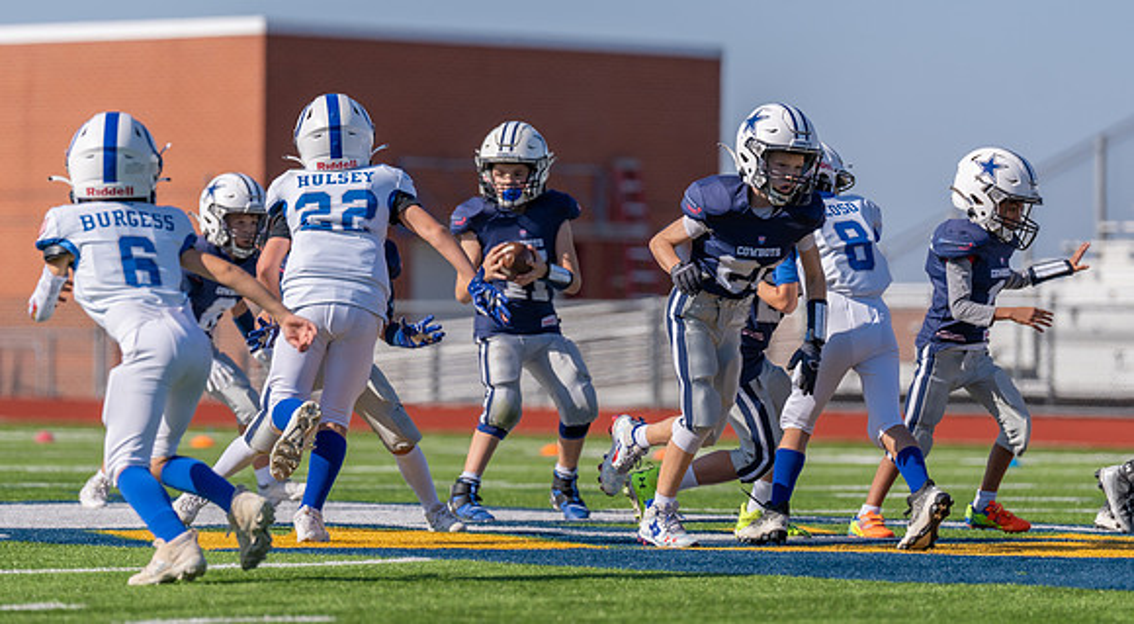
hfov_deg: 8.7
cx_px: 550
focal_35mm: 250
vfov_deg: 4.8
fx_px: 7484
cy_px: 317
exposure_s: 1/2500
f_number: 3.5
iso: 100
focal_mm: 200
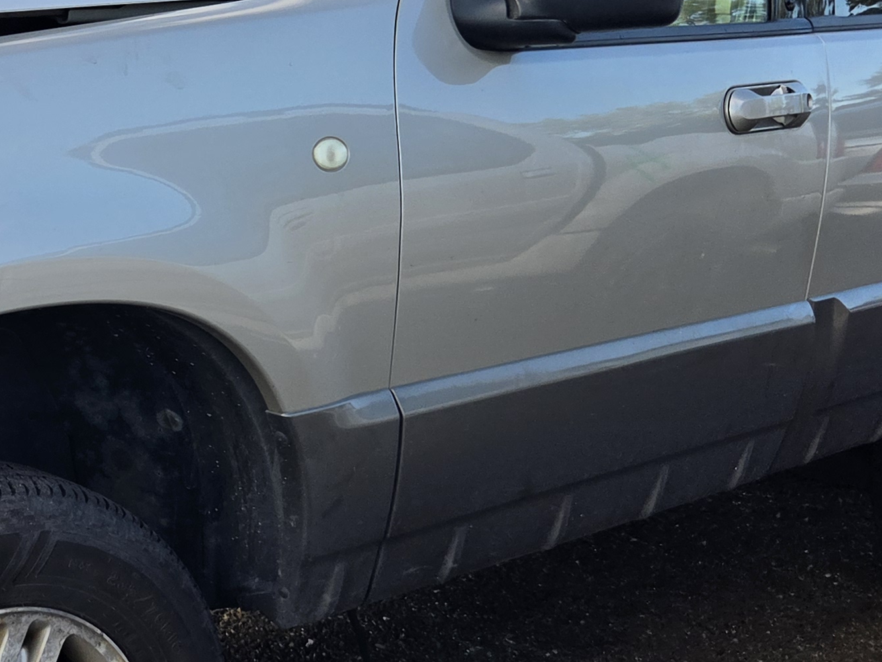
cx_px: 72
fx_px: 1758
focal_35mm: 69
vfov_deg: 21.3
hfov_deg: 27.1
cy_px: 312
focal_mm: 5.4
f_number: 1.8
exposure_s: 1/2021
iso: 80
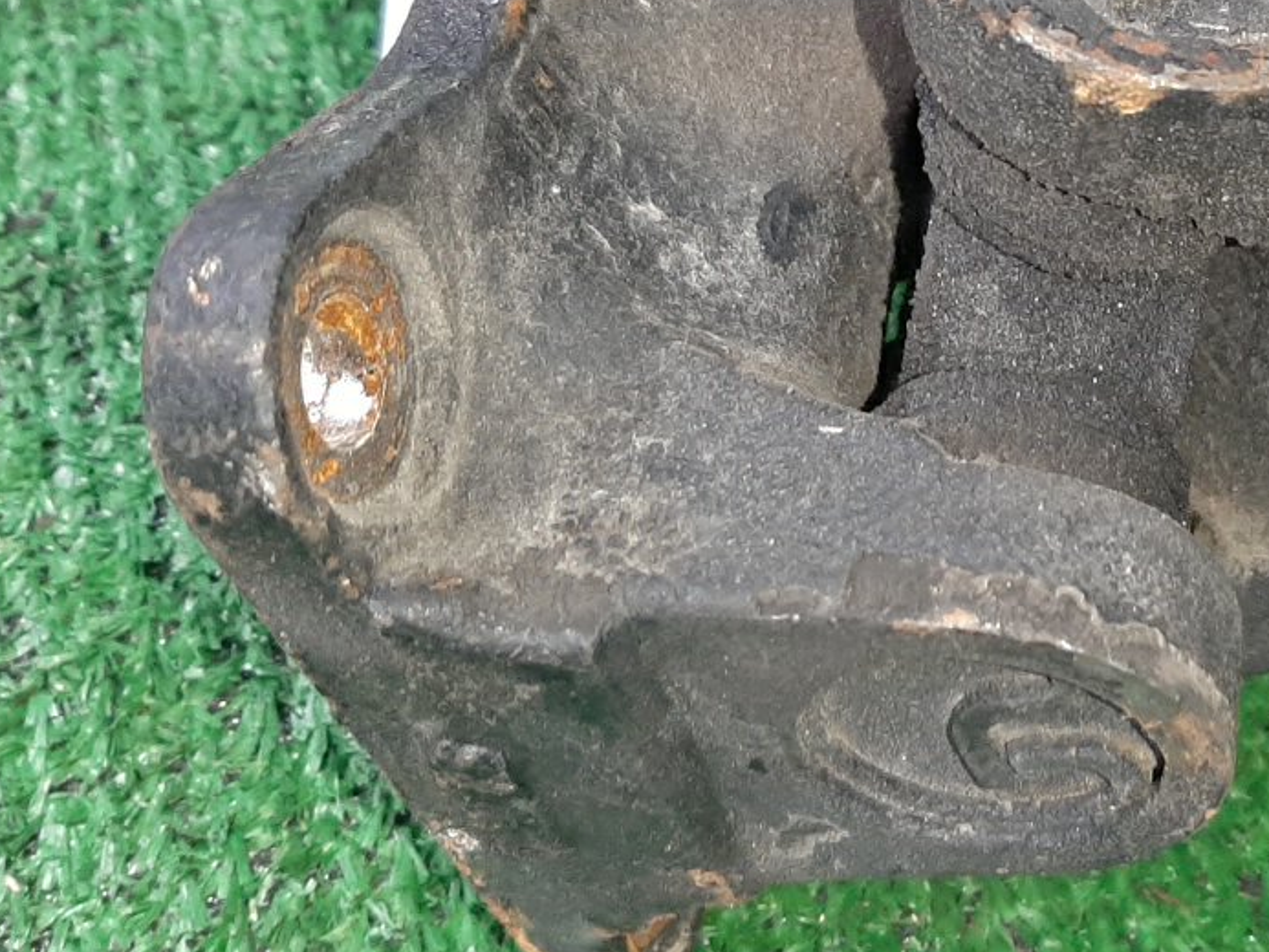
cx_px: 1003
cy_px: 276
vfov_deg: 26.8
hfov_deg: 34.5
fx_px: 1980
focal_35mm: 54
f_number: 1.7
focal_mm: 3.93
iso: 184
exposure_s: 1/50
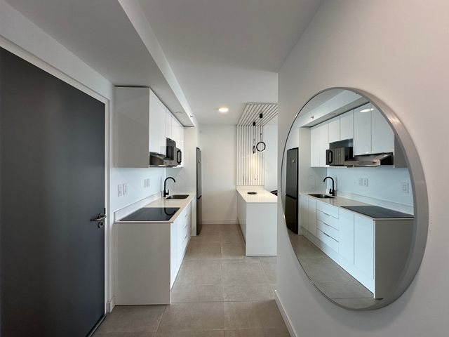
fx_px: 182
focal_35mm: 14
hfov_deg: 102.1
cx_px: 224
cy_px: 168
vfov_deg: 85.7
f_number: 2.2
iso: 125
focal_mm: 2.22
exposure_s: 1/120
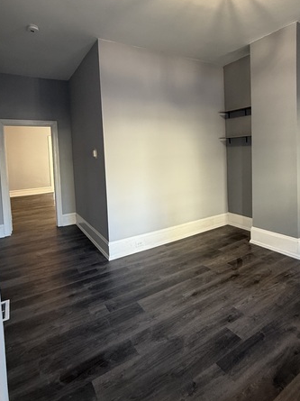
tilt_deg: -1.6
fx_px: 243
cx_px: 177
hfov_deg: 62.9
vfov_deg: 78.3
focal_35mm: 21
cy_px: 164
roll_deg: +1.9
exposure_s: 1/60
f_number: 2.2
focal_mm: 2.22
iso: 320
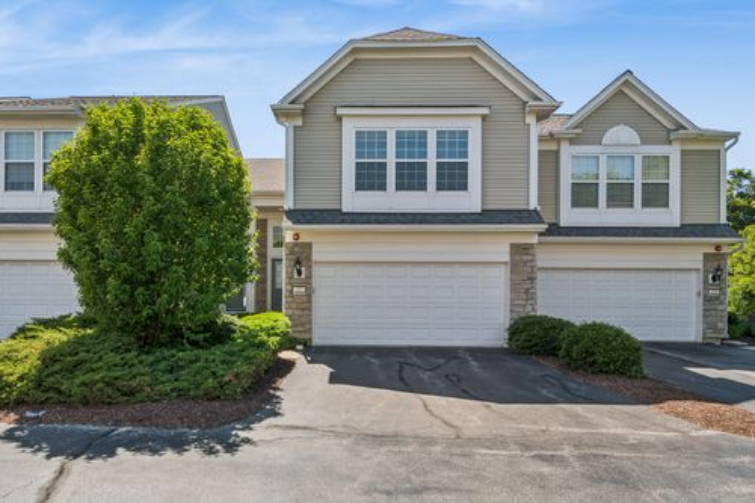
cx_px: 378
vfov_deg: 67.3
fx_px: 377
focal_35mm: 18
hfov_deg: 90.0
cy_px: 252
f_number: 8
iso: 250
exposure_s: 1/500
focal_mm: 12
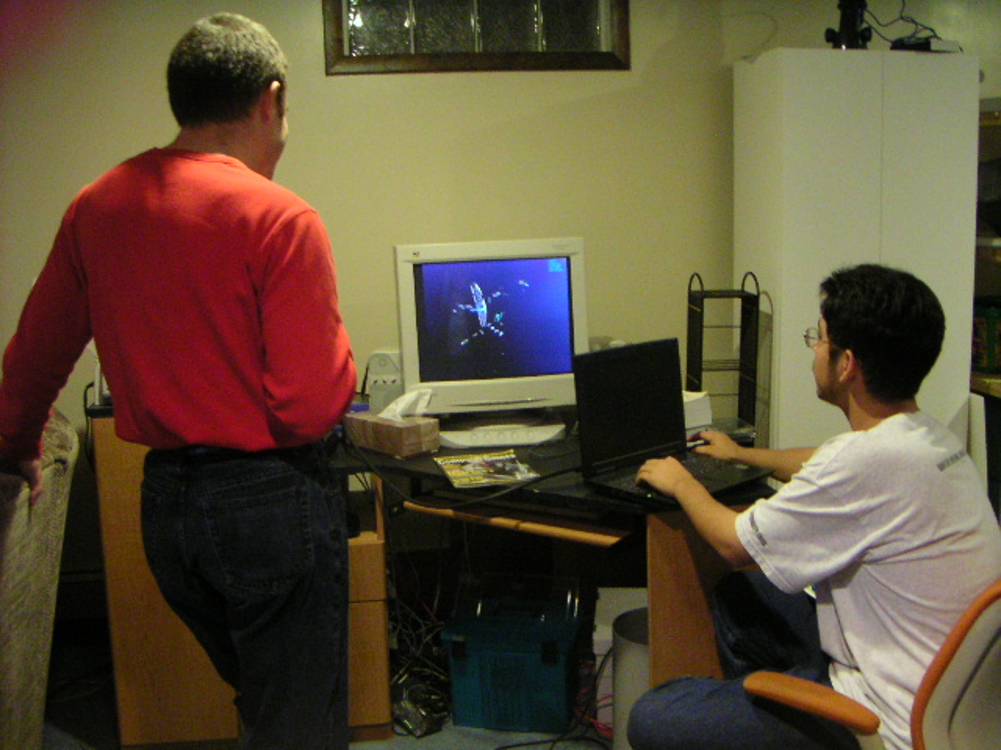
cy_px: 375
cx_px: 500
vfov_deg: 38.7
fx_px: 1070
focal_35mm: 37
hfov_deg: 50.1
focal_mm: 4.8
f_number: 2.8
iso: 400
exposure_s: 1/15
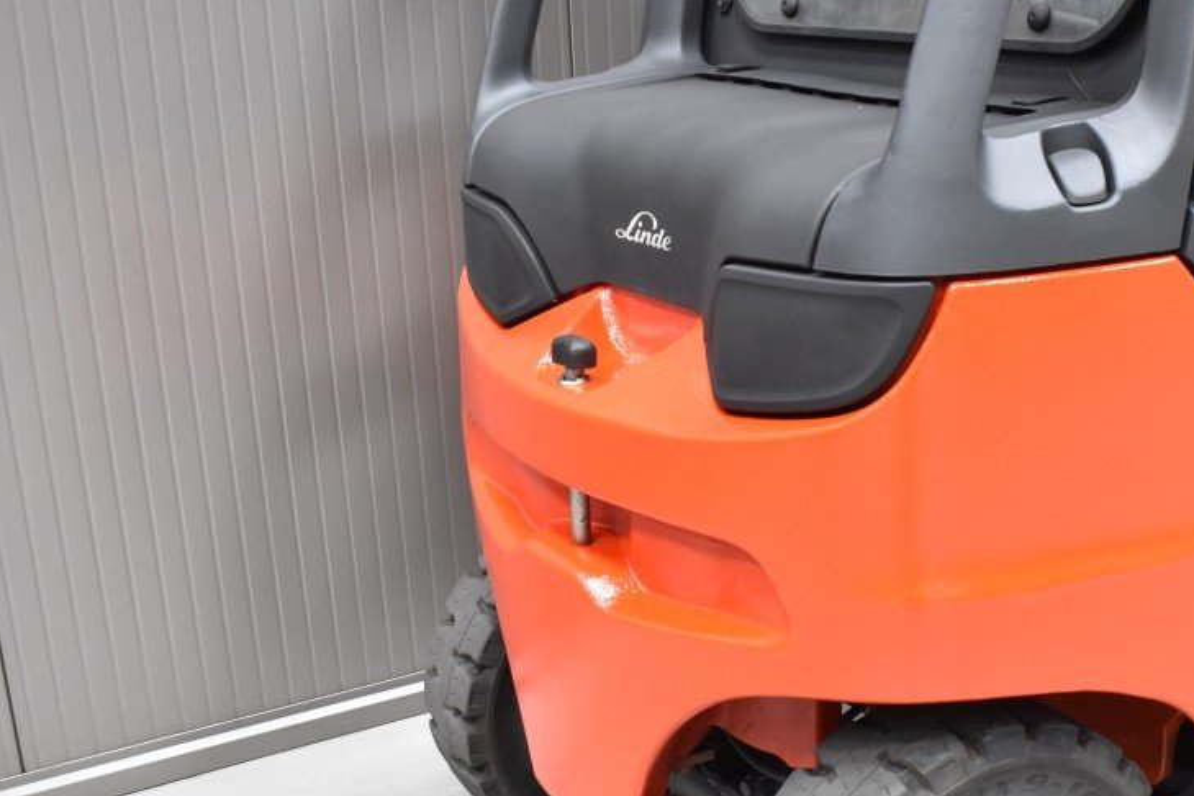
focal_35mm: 52
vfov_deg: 25.9
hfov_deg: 37.1
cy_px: 562
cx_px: 930
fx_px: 1719
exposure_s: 1/30
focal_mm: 21
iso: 1600
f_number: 4.5
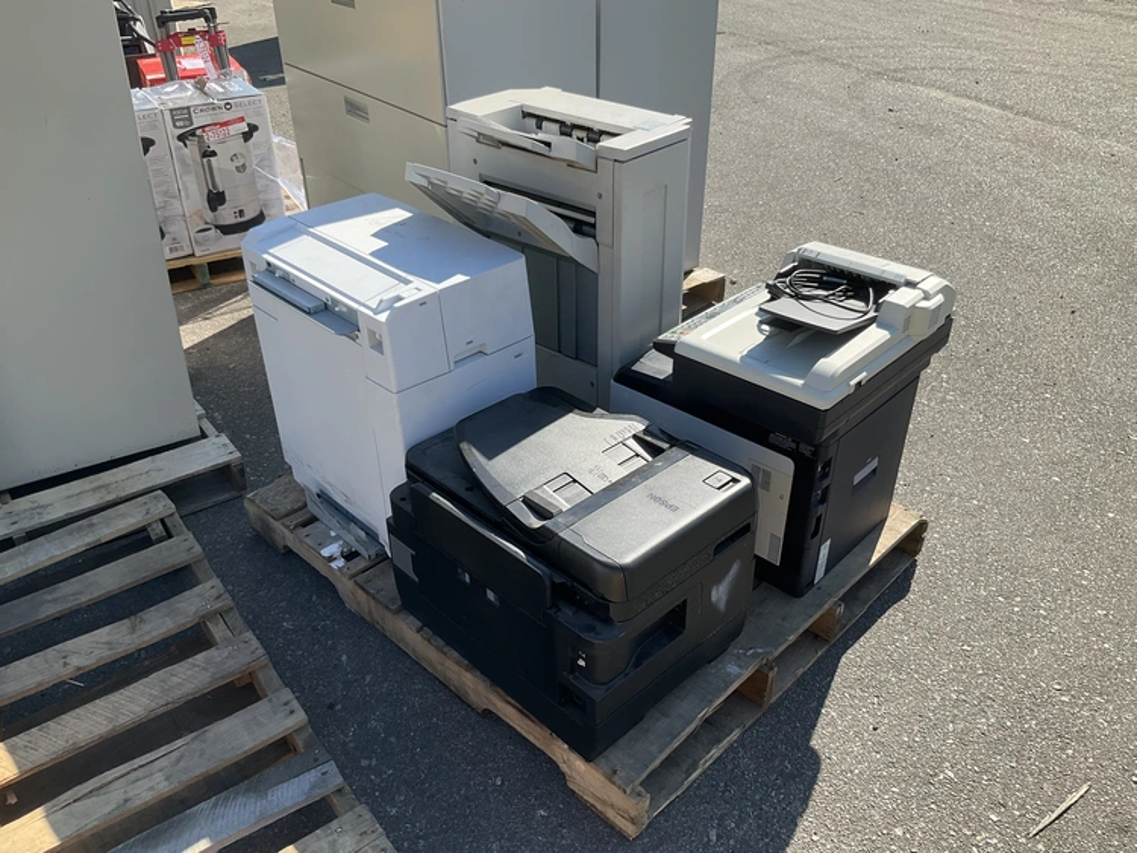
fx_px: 953
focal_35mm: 29
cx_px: 568
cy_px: 426
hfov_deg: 61.6
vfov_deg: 48.3
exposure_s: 1/1195
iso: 25
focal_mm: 3
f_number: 1.8
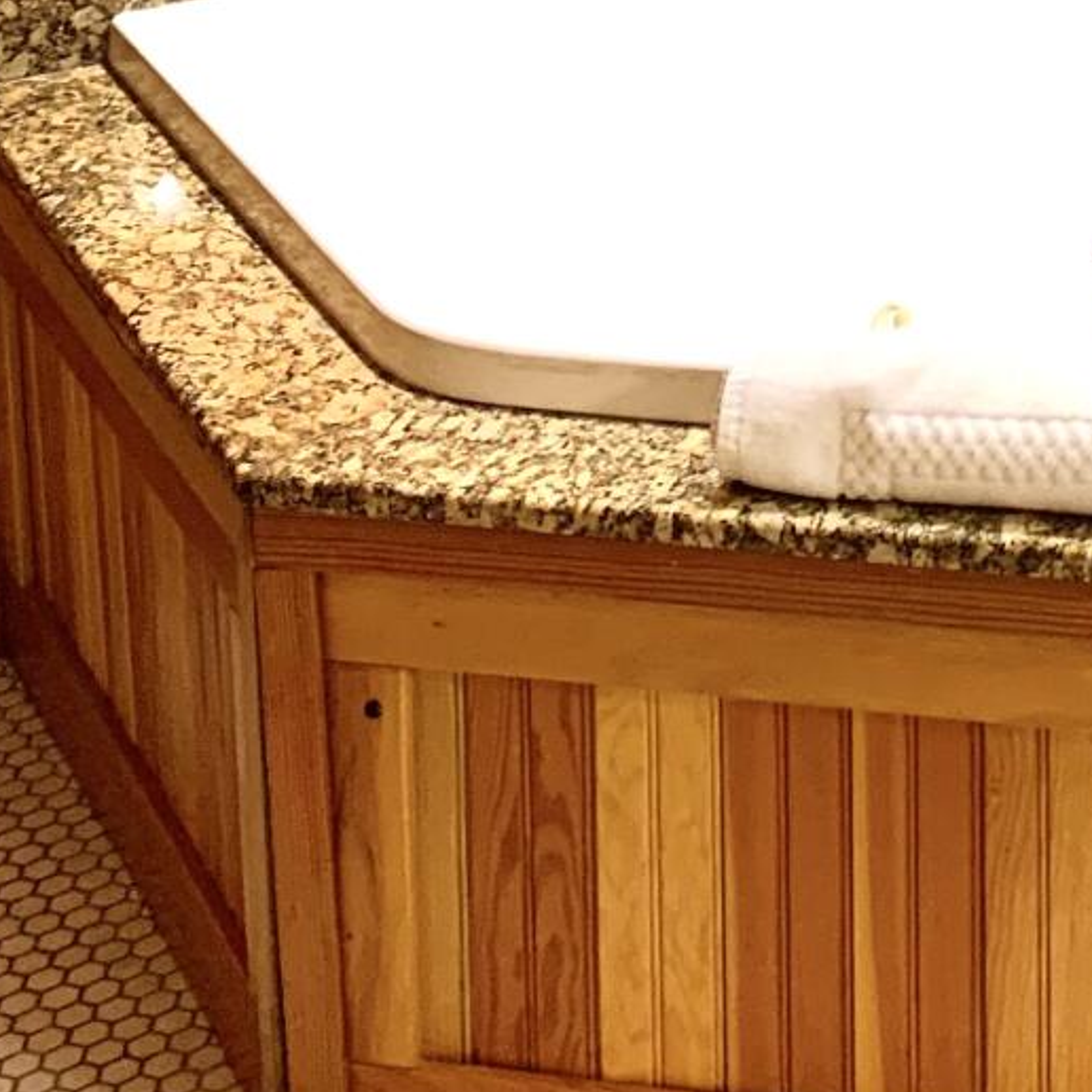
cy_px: -698
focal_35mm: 89
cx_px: 1458
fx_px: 3176
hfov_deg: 18.1
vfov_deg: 17.0
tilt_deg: -6.2
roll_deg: -1.3
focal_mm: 4.25
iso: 125
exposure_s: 1/60
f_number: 1.8
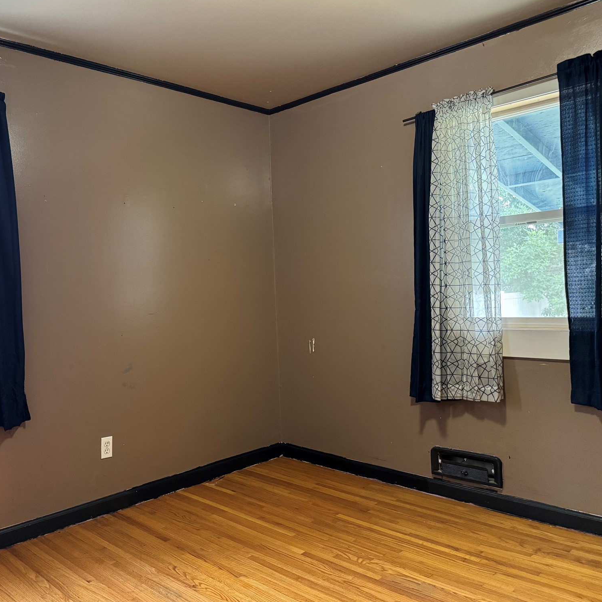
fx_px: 571
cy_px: 304
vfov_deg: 55.6
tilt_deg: -1.5
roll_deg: +2.2
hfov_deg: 54.8
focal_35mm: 29
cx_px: 217
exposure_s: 1/40
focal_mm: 6.76
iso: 640
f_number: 1.78
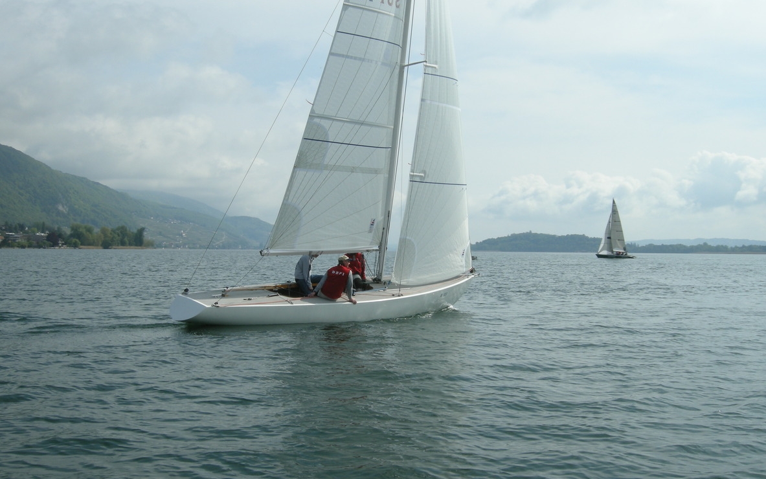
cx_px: 378
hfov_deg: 46.2
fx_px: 898
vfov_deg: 29.9
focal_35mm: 43
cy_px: 257
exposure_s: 1/308
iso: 64
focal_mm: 8.5
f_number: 6.4
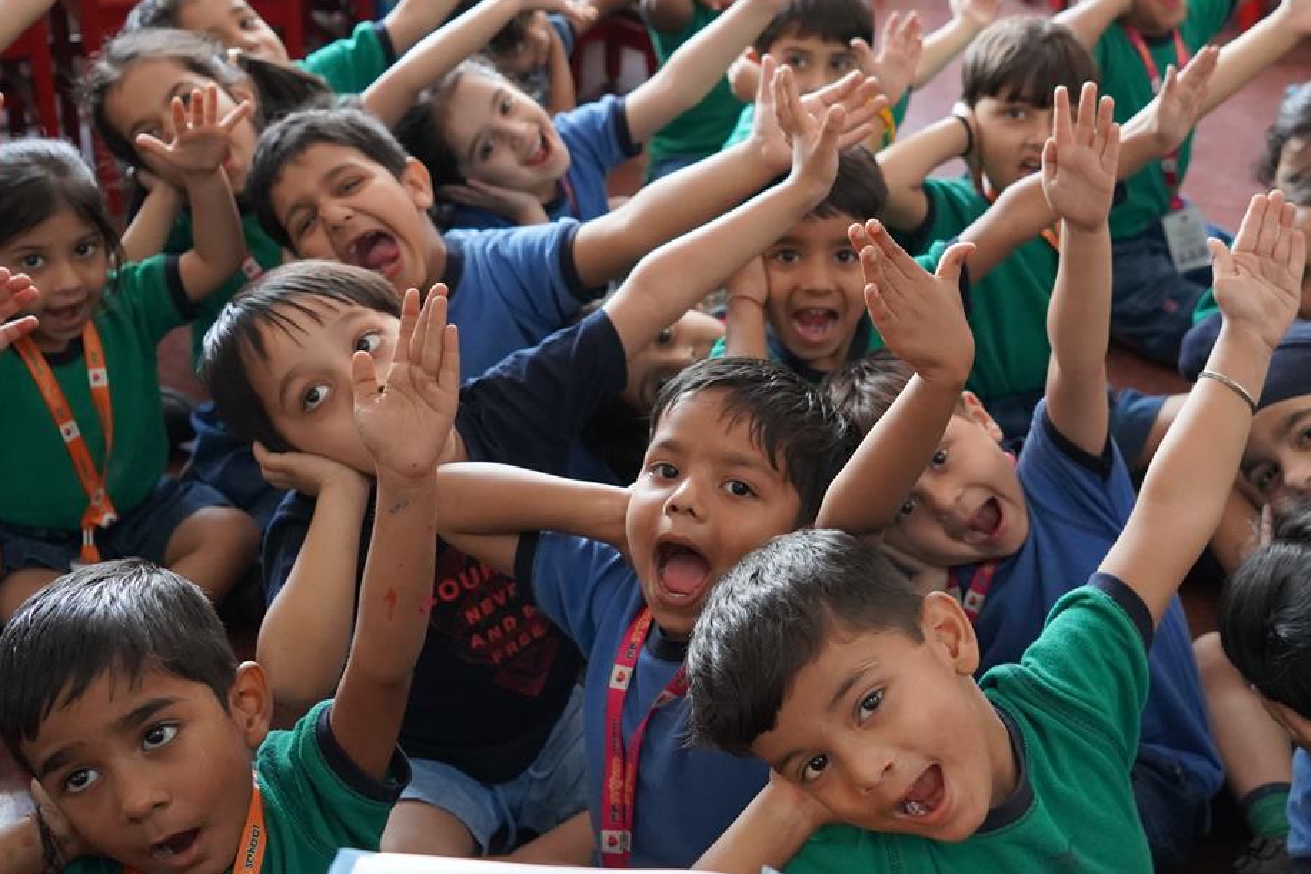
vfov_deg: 25.5
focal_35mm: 53
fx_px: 1930
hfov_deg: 36.9
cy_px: 386
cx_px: 924
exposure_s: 1/160
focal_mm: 30
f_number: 4
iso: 4000
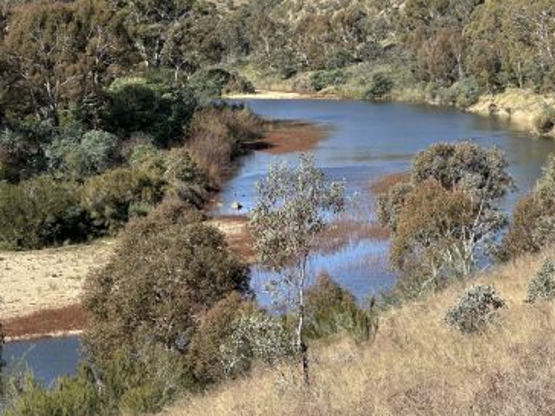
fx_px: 2036
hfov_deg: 15.5
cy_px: 116
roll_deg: +2.6
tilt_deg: -2.7
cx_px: 349
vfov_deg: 11.6
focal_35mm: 127
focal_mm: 9
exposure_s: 1/641
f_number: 2.8
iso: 32
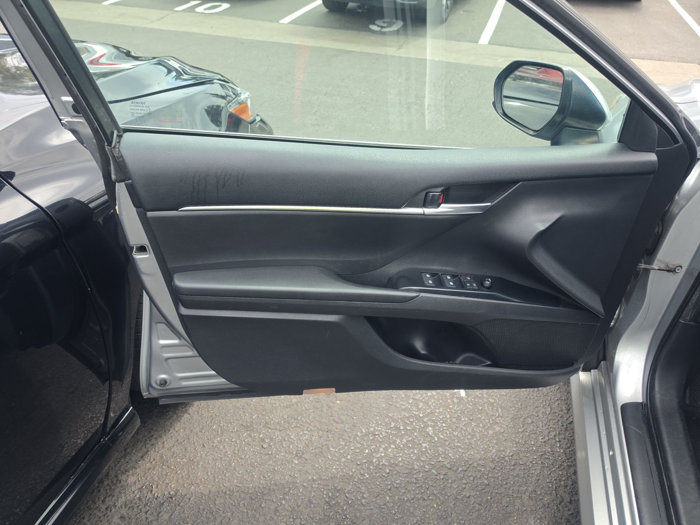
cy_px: 262
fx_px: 465
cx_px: 350
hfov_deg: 73.9
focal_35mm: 23
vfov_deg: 58.9
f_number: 1.4
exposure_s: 1/157
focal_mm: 6.5
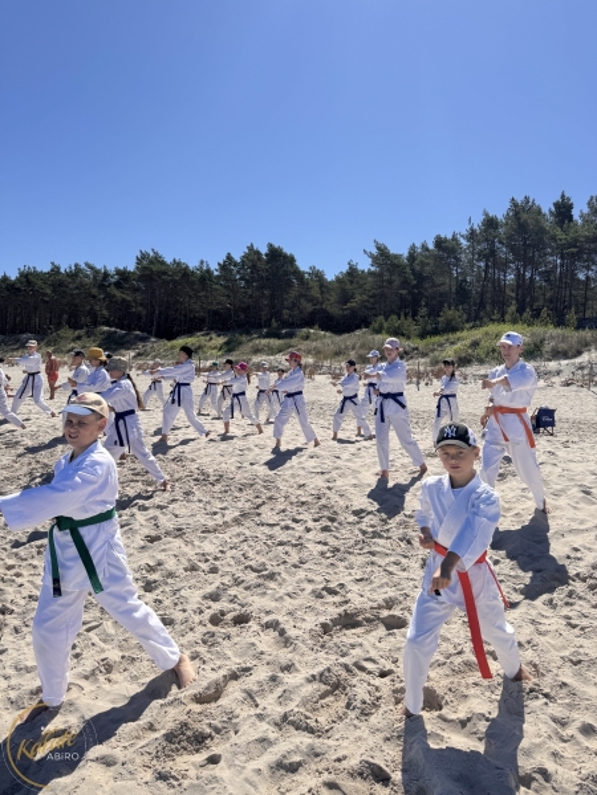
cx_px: 298
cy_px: 398
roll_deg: -1.9
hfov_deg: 56.8
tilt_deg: -0.9
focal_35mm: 24
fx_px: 552
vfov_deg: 71.6
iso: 80
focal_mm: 6.76
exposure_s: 1/7937
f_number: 1.78
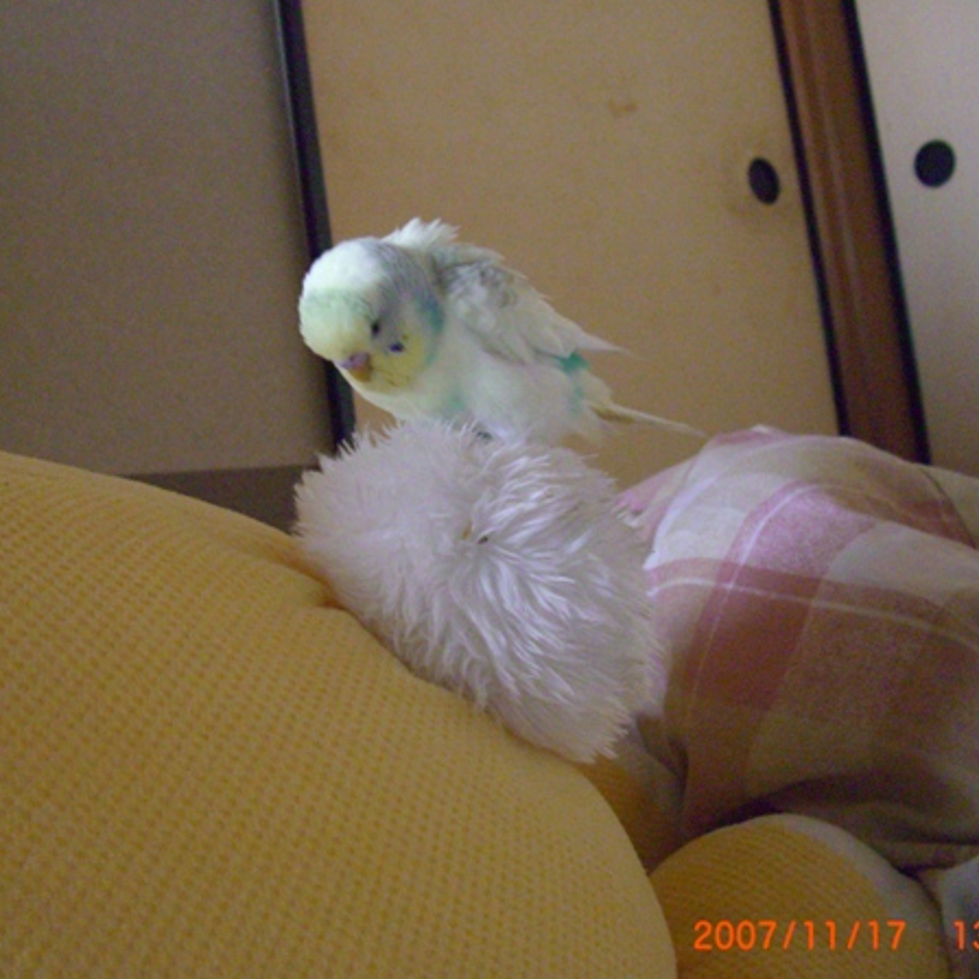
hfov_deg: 35.3
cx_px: 441
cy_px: 518
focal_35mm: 48
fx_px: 1536
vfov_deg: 35.3
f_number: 2.8
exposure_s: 1/80
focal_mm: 7.9
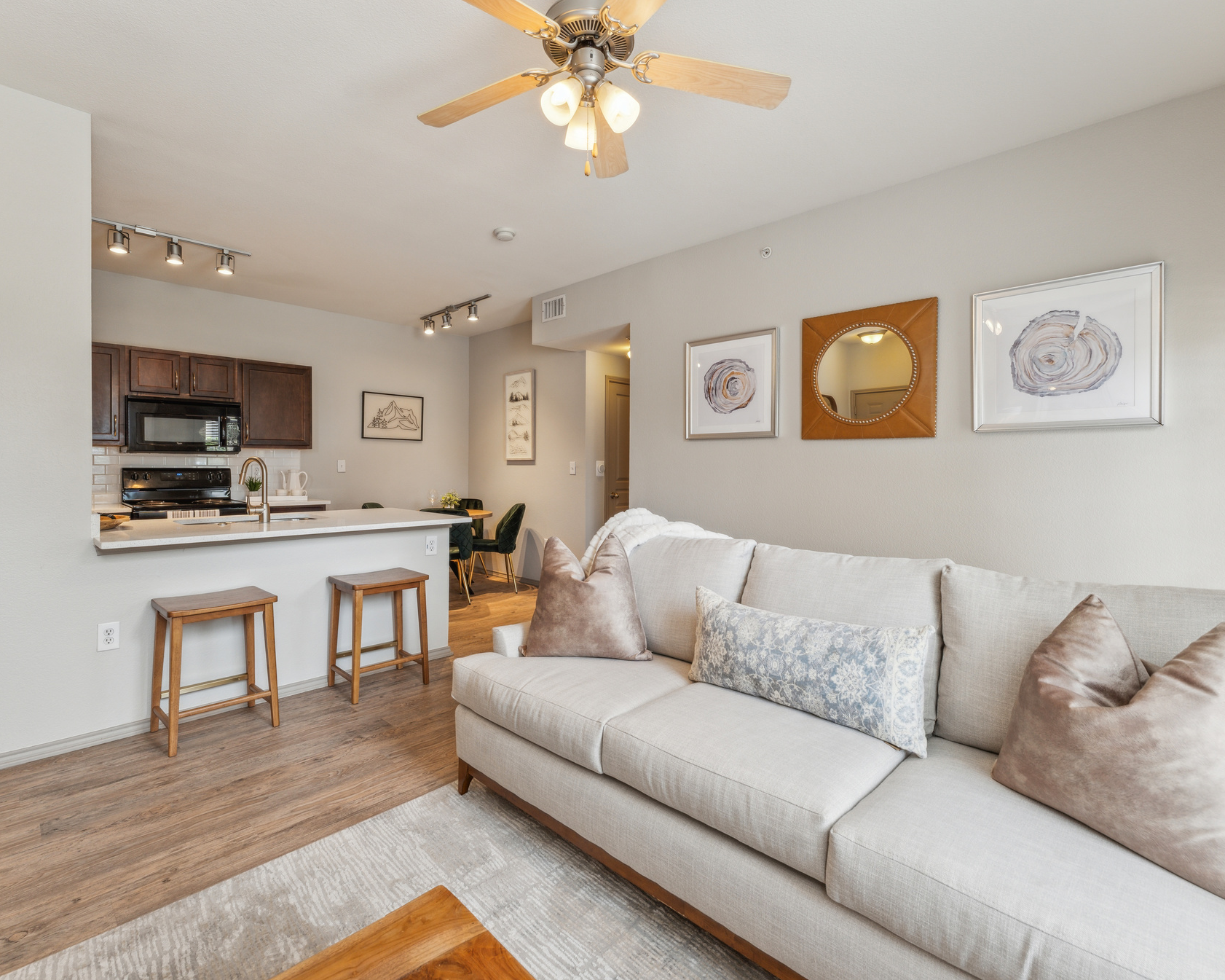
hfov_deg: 93.1
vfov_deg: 80.4
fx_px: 580
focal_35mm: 16
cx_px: 586
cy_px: 483
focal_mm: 14
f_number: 8
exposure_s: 1/30
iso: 400
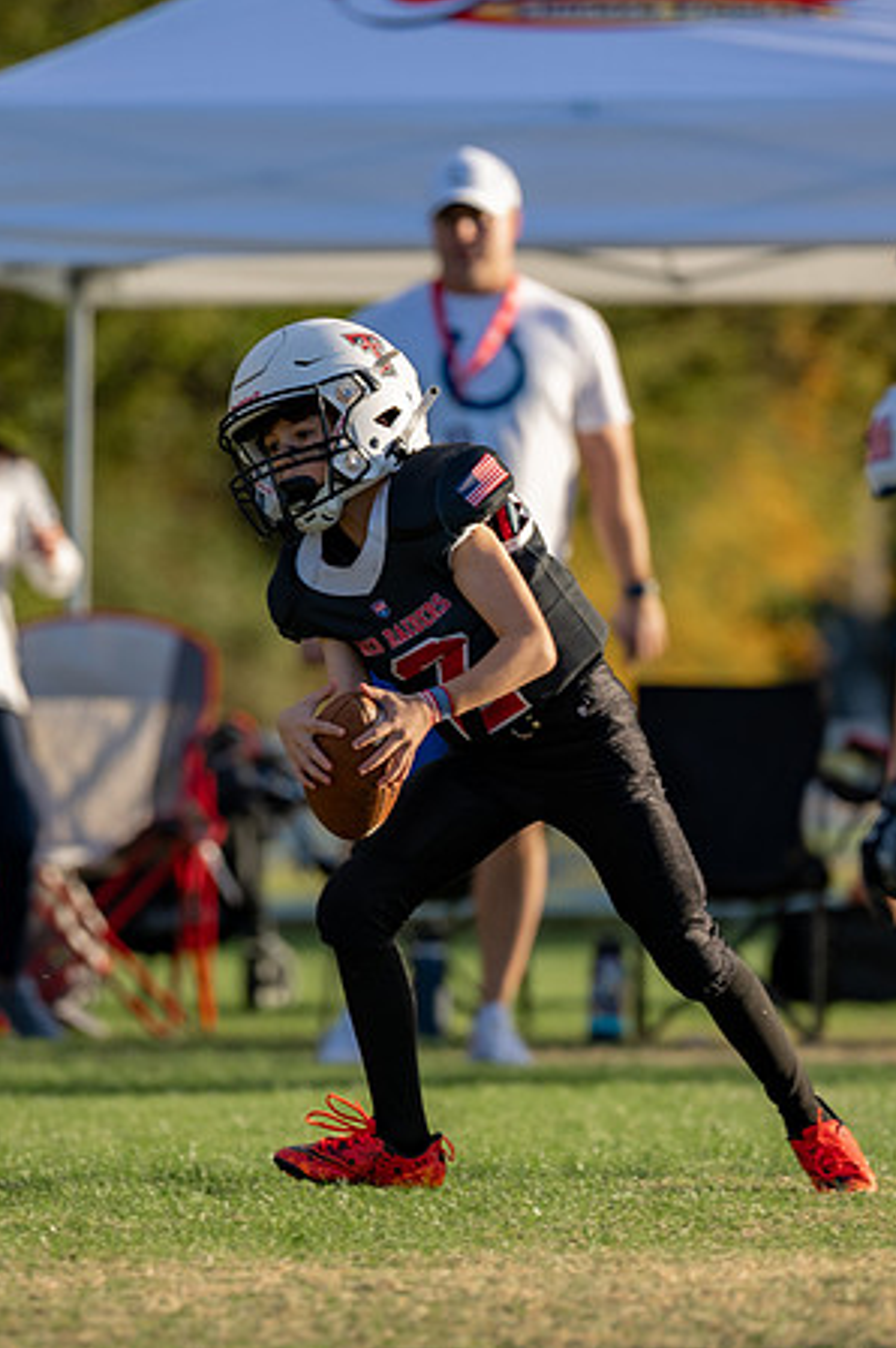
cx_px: 356
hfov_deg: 3.1
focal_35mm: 436
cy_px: 698
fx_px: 16301
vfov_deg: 4.7
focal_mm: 200
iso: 100
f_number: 2.8
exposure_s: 1/1000
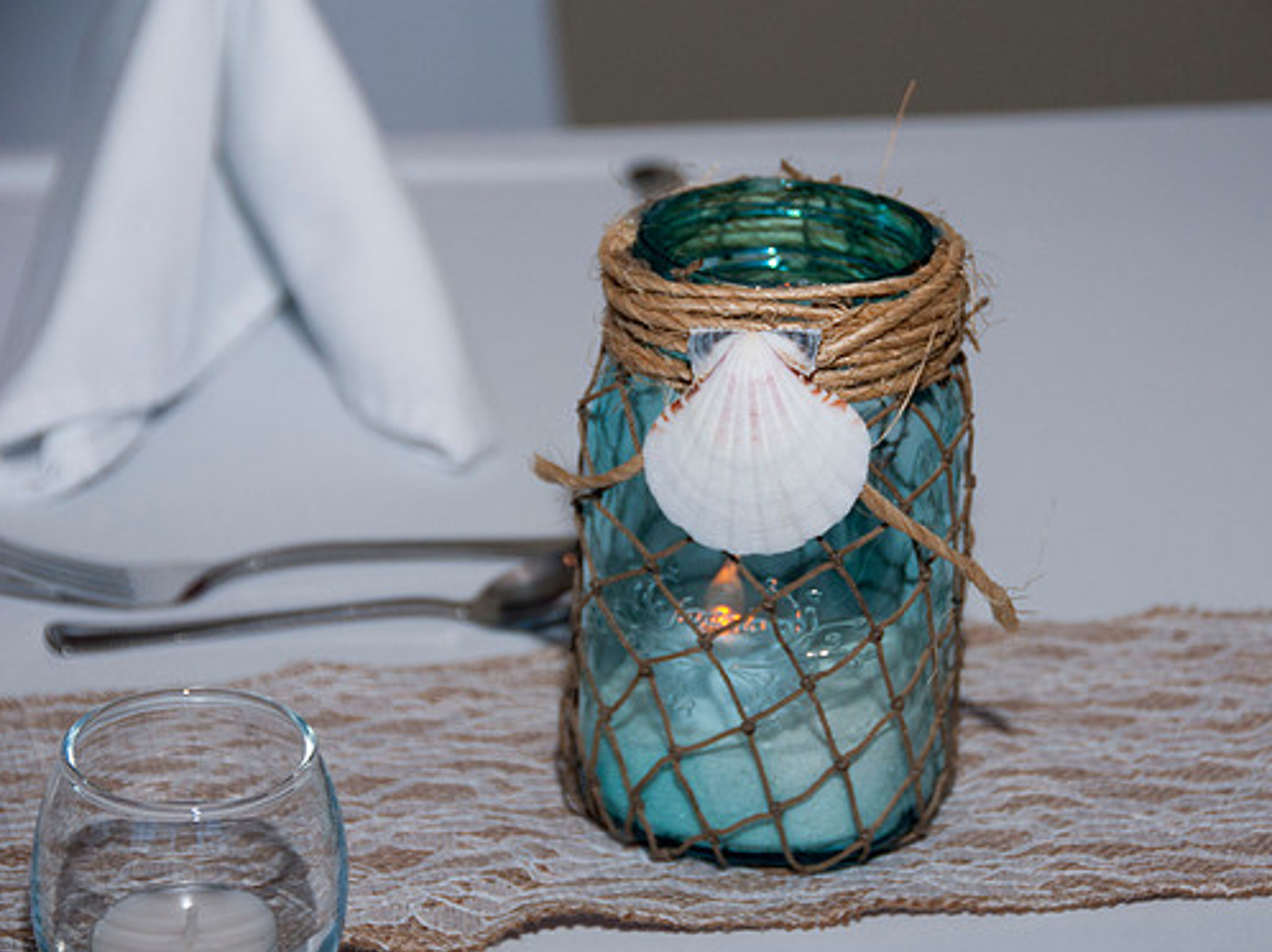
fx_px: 5546
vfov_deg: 9.8
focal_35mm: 151
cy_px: 486
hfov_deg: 13.1
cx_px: 725
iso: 400
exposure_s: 1/125
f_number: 5.6
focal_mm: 90
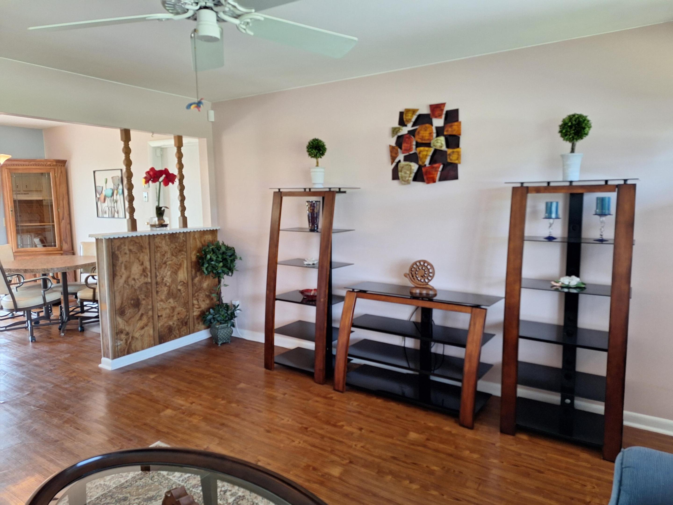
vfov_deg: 58.9
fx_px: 447
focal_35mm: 23
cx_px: 336
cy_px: 252
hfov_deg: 73.9
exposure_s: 1/40
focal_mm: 5.54
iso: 160
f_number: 1.8
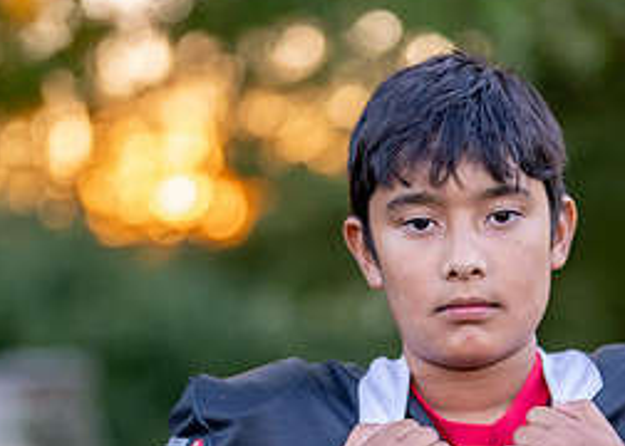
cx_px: 453
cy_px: 500
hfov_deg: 14.2
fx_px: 2503
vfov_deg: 10.1
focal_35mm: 141
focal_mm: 50
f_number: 1.2
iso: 125
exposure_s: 1/320
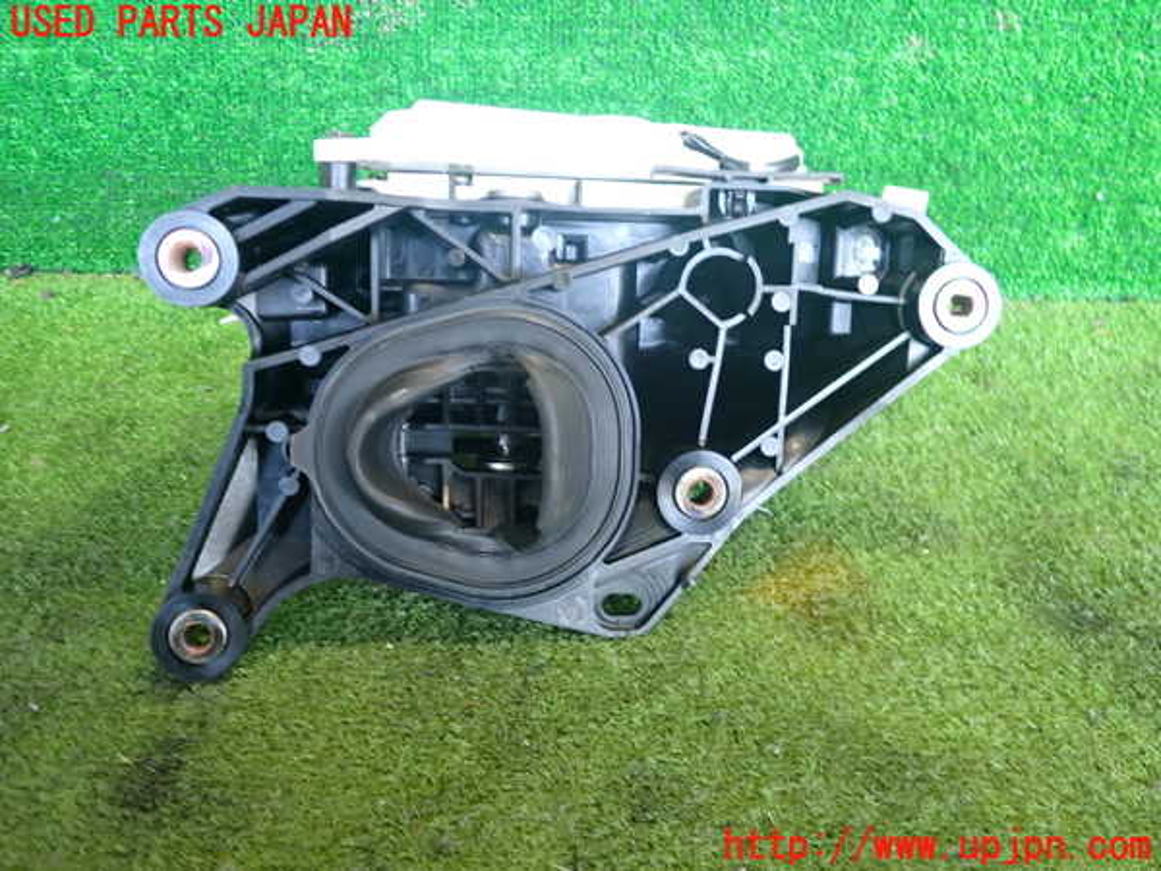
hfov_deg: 60.0
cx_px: 580
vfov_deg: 46.8
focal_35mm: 30
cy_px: 436
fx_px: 1006
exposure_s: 1/30
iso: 320
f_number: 2.3
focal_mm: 5.4
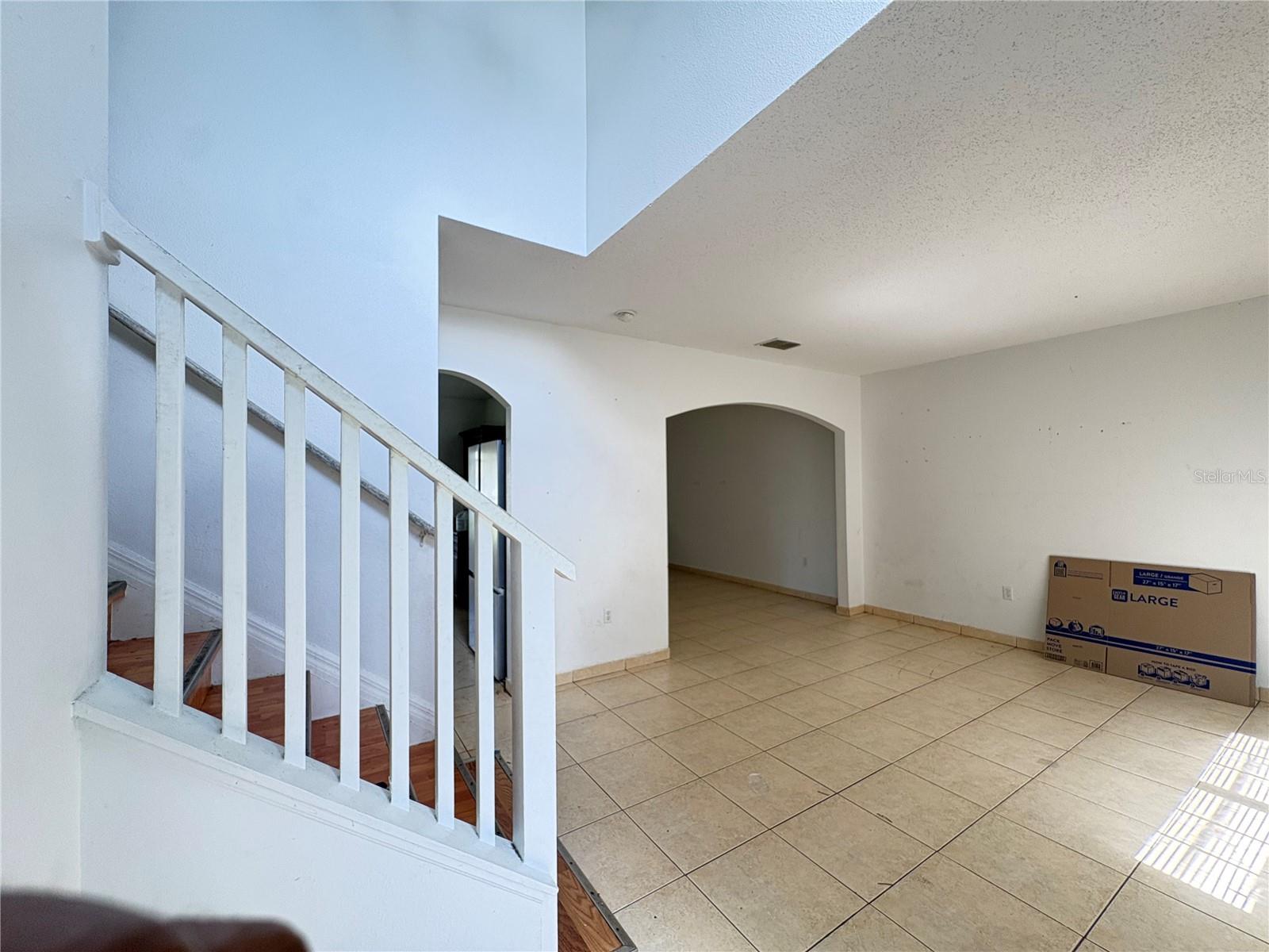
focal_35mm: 14
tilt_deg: +1.6
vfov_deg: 85.7
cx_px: 634
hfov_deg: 102.1
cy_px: 476
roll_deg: +1.6
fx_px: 513
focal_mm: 2.22
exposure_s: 1/99
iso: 160
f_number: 2.2
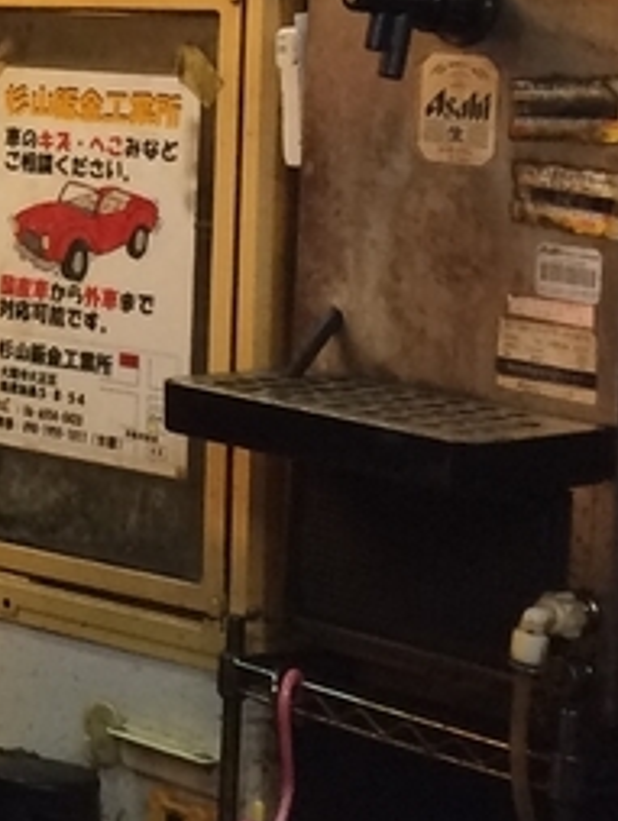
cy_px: -123
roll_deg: +1.2
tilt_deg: -1.5
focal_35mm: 137
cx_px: -822
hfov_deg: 9.7
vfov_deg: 14.0
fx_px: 3256
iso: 100
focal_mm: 4.15
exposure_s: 1/30
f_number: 2.2
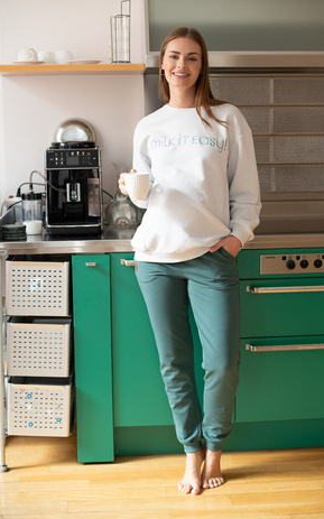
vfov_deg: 36.9
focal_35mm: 55
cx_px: 183
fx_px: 778
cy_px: 243
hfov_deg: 23.5
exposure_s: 1/80
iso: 400
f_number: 2.5
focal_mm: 50
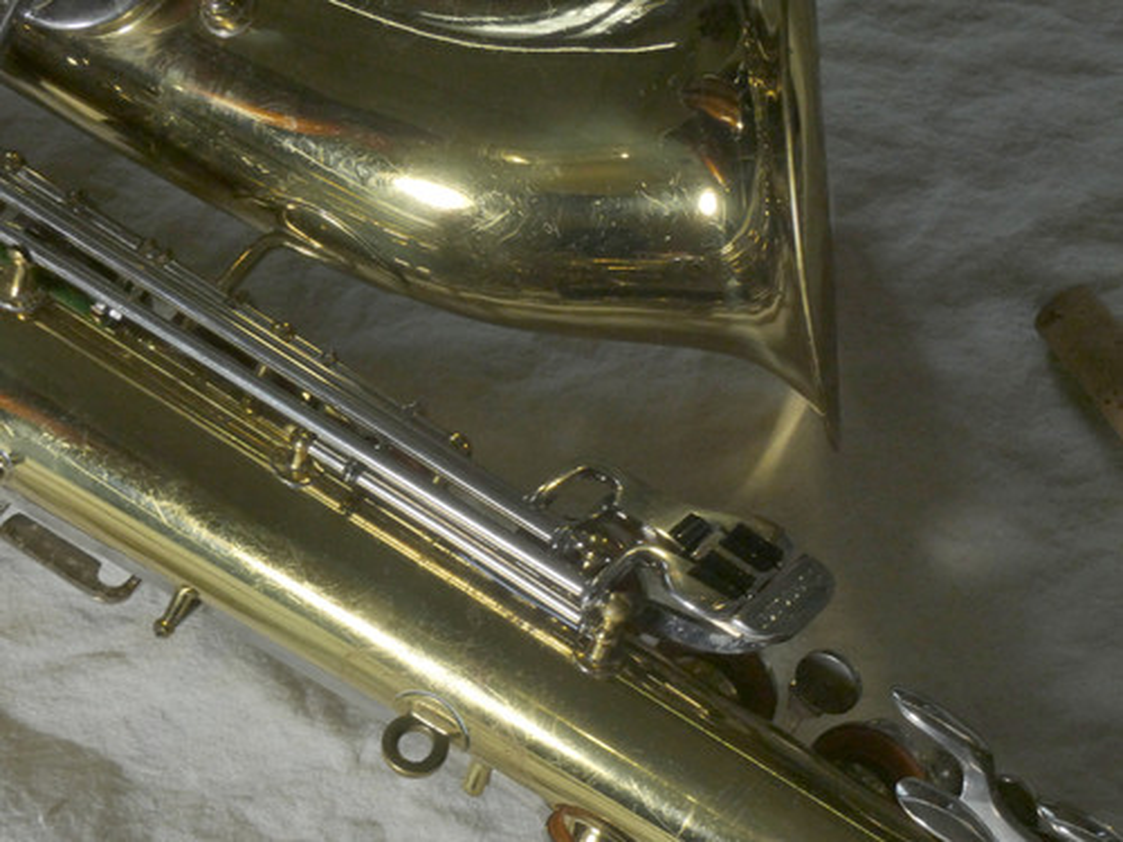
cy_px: 421
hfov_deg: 12.3
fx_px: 5191
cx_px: 562
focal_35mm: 160
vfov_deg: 9.3
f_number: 5.4
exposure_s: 1/50
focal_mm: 28.8
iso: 200
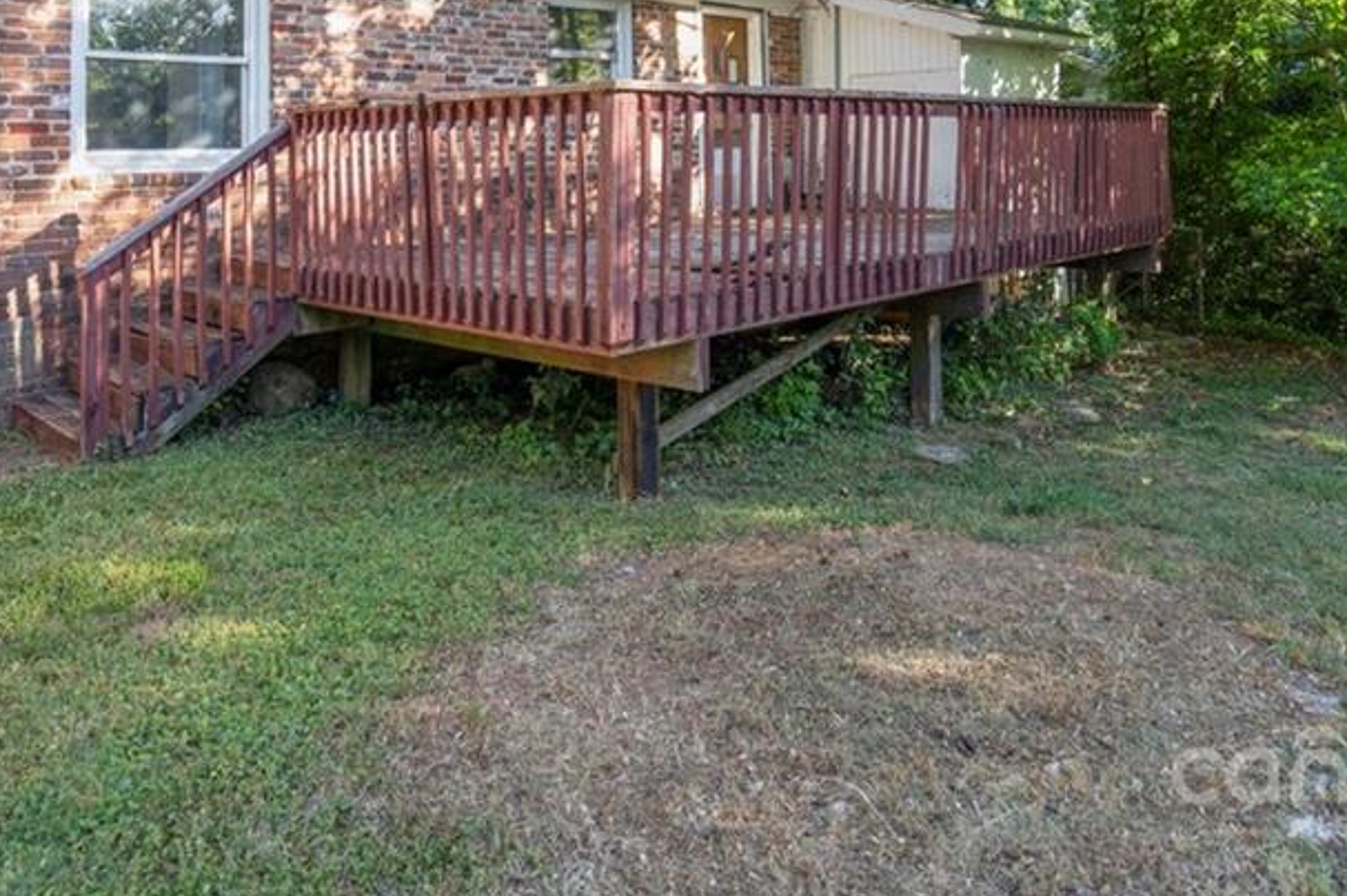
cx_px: 699
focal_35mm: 27
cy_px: 172
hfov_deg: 67.4
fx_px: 1010
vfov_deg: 45.3
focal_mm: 16
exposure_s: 1/60
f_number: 4
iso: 100
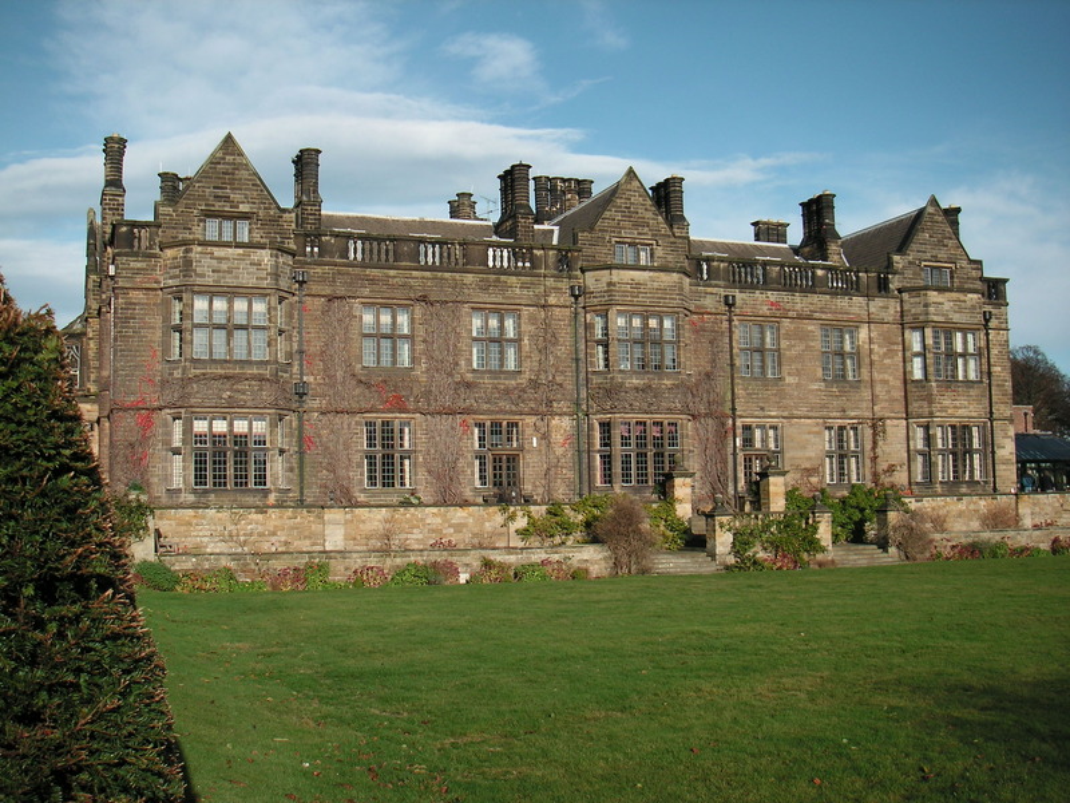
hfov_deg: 49.0
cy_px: 402
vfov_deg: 37.7
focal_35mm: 38
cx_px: 535
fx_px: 1175
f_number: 3.3
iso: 50
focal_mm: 6.3
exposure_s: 1/750
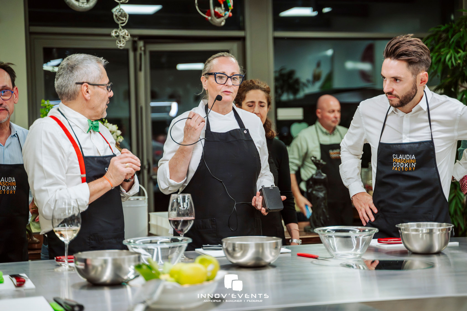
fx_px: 973
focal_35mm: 75
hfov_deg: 27.0
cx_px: 234
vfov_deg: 18.2
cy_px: 156
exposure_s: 1/320
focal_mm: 75
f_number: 2.8
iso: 5000
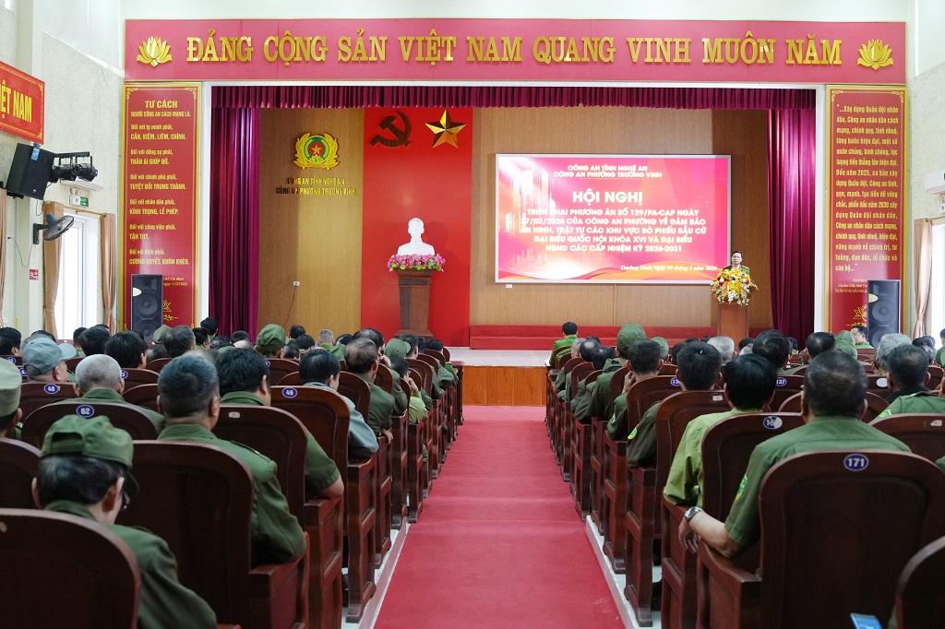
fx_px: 1023
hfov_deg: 49.6
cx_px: 472
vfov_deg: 34.2
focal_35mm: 39
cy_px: 314
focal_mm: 26
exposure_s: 1/60
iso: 1000
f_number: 4
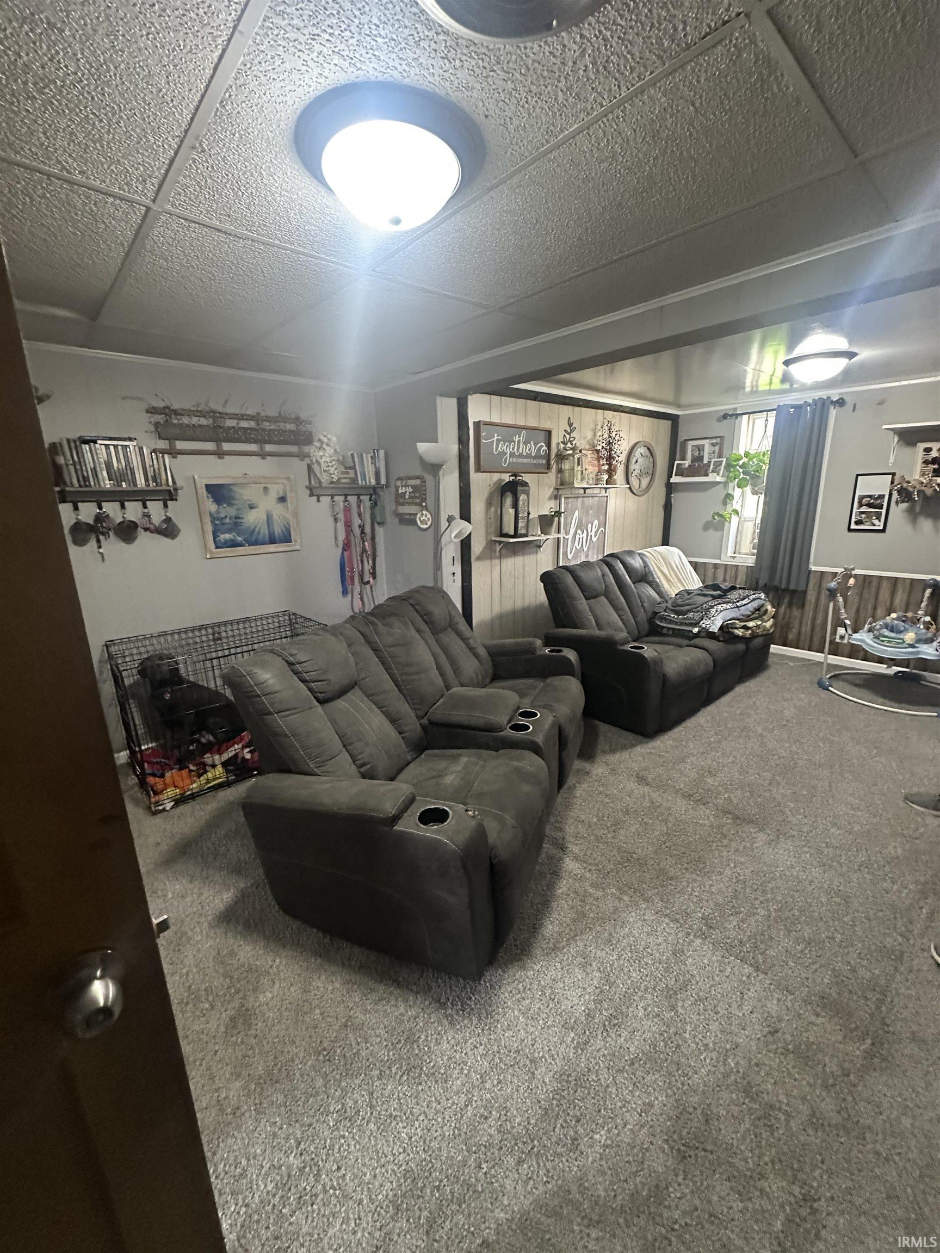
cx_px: 470
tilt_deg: -15.6
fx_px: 507
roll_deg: +1.3
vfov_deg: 102.1
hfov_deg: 85.7
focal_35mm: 14
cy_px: 626
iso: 800
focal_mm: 2.22
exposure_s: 1/60
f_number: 2.2
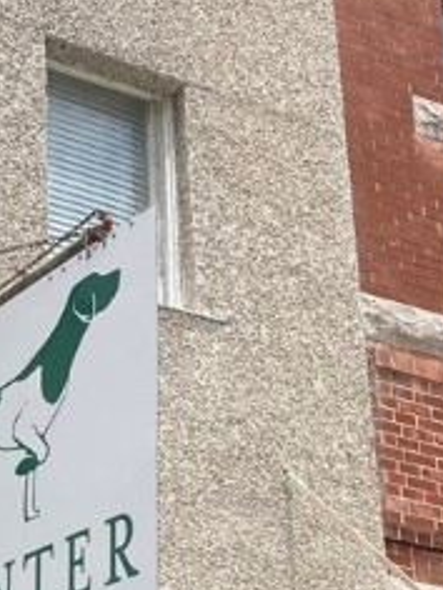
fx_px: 1553
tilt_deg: +18.9
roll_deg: -3.3
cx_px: -245
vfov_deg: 21.0
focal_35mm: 91
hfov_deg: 14.9
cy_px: 542
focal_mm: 3.99
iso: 20
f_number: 1.8
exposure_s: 1/1656
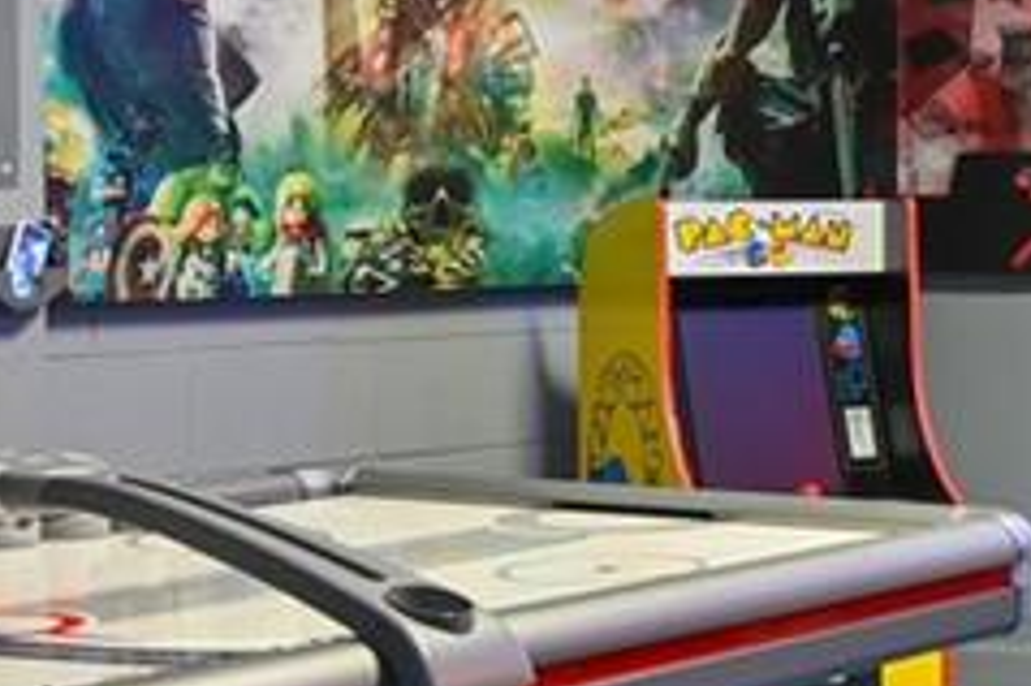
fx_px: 3062
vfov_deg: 12.8
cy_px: 218
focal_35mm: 107
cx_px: 1484
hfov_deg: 17.4
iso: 100
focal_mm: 16
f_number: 8
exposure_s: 1.6
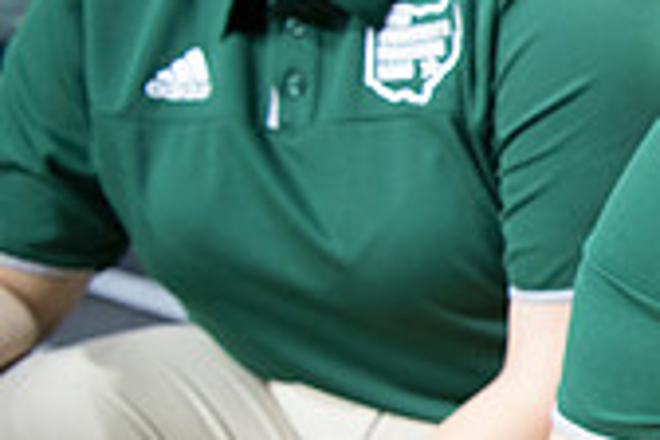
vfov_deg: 16.3
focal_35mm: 83
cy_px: 367
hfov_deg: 19.7
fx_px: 1522
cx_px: 1108
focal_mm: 24
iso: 2000
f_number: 3.5
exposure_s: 1/125
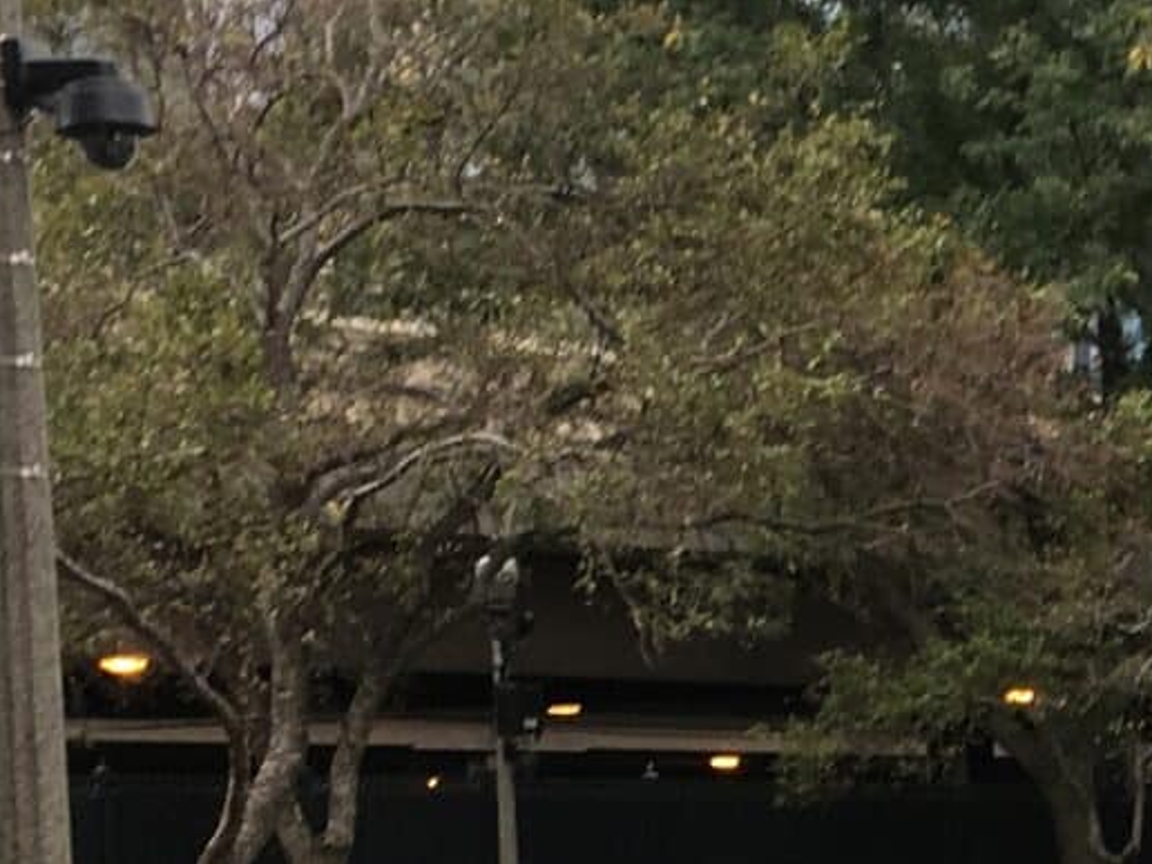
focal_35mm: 144
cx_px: 2105
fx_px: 4792
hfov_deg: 12.5
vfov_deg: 10.1
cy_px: 1105
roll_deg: +2.8
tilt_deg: -3.6
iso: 25
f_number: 2.2
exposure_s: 1/120
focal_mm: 4.15
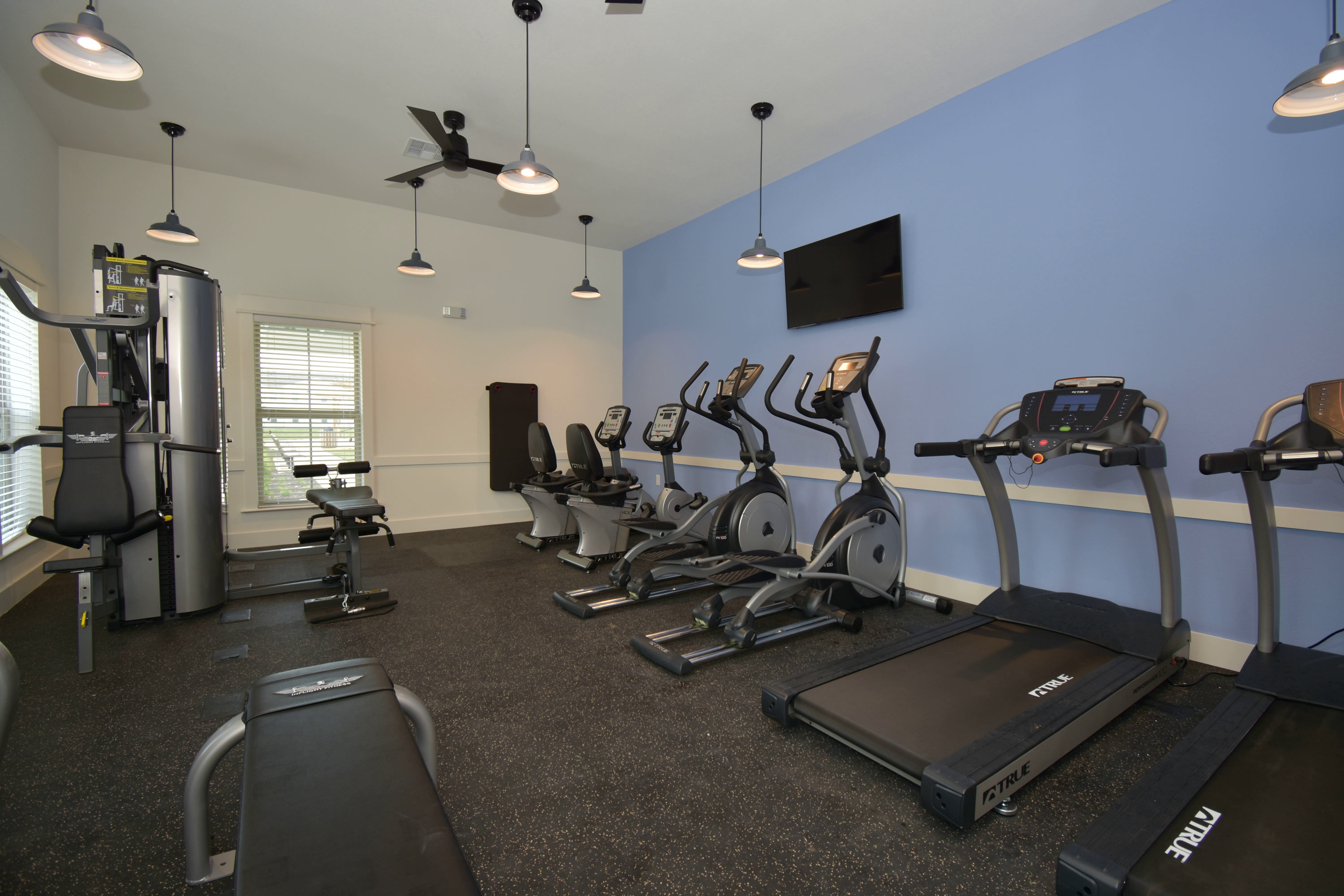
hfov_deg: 100.4
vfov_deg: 77.3
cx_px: 672
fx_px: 560
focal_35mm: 15
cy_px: 448
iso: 200
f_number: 4.5
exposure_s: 1/60
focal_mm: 10
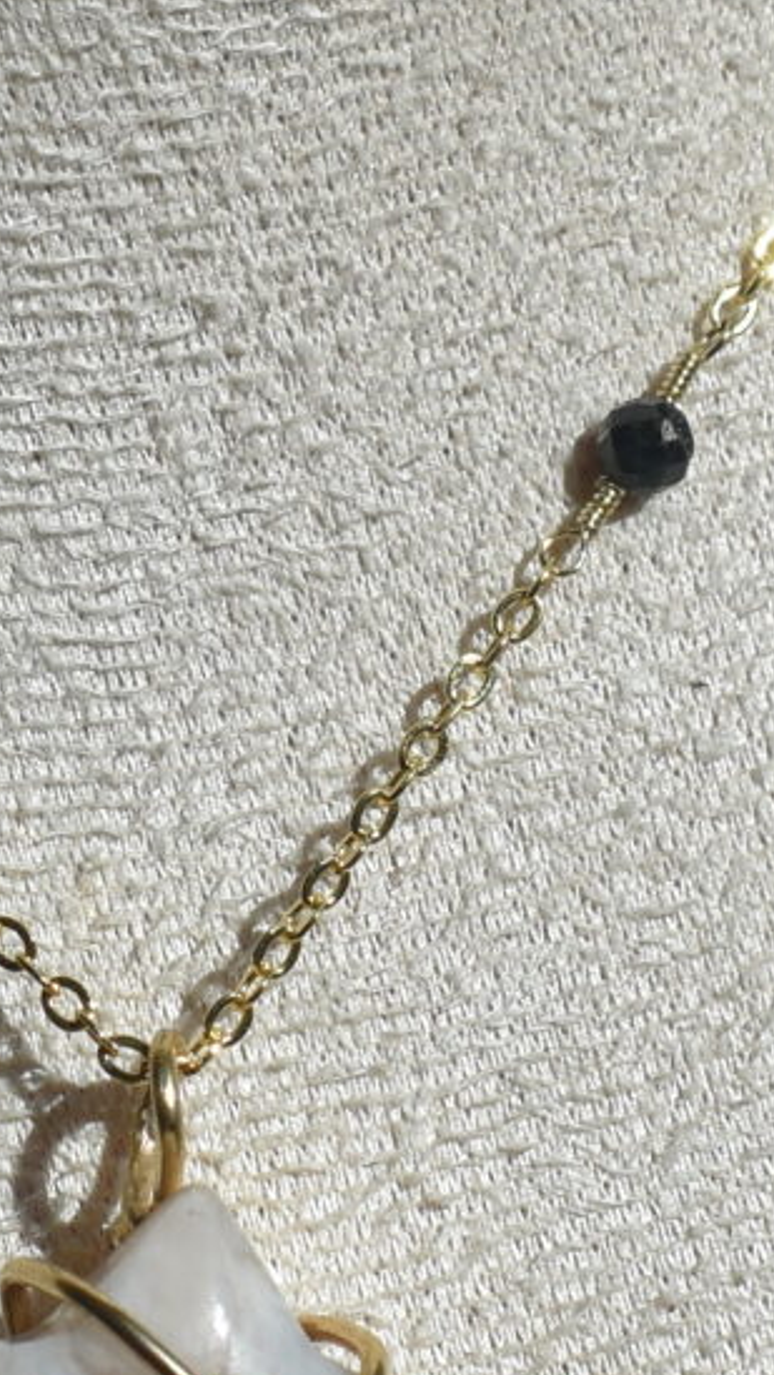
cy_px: 1052
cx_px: 174
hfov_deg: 7.2
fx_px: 6143
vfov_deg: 12.7
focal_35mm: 168
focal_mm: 23
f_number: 8
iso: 100
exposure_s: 1/400
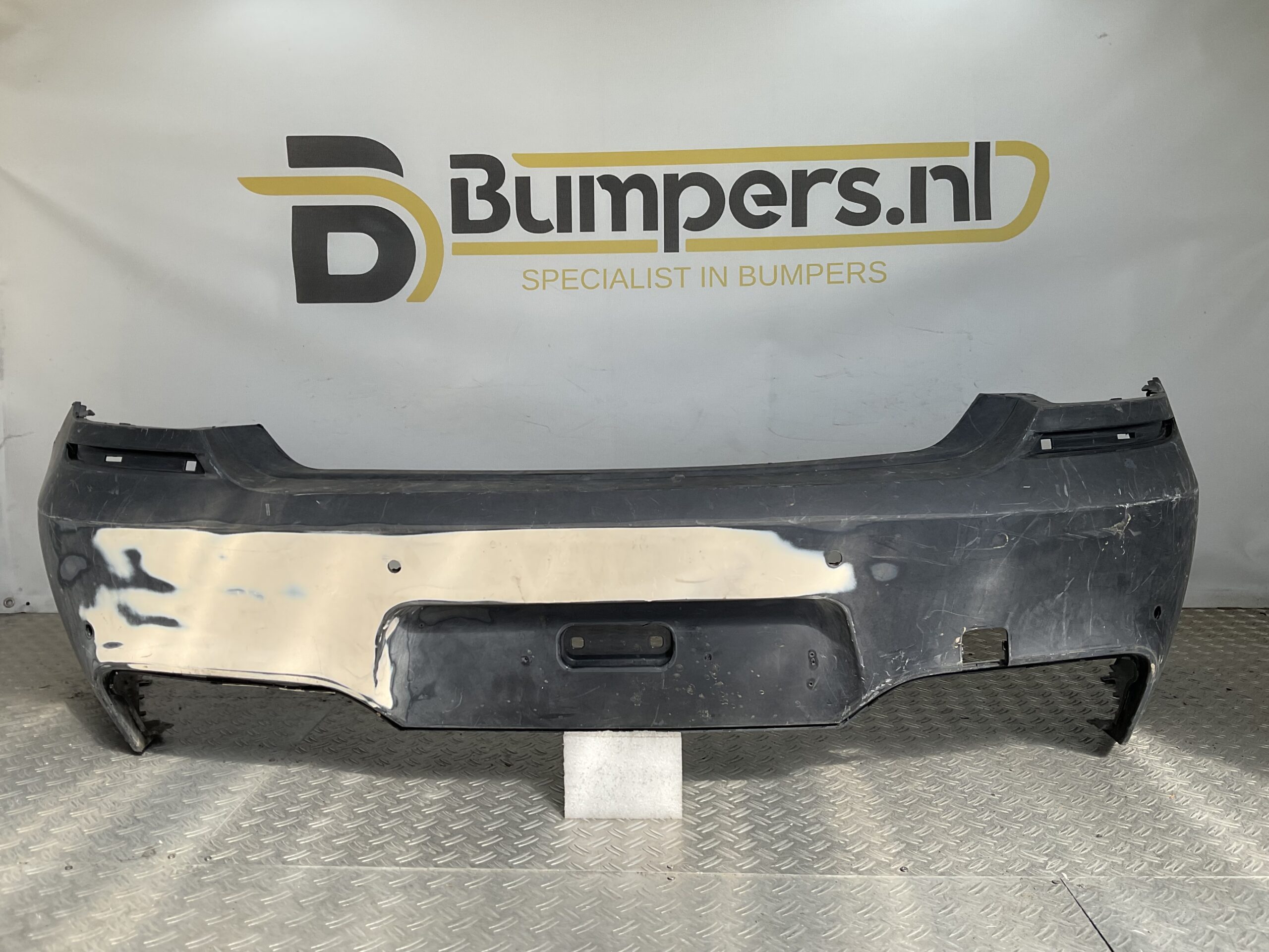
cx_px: 634
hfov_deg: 61.7
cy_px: 476
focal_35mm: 29
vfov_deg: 48.2
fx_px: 1063
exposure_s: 1/593
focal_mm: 3
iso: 16
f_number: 1.8
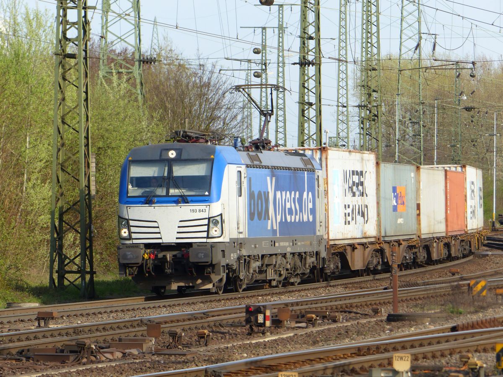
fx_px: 4316
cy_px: 188
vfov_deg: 5.0
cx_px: 252
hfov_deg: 6.7
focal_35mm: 297
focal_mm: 53.4
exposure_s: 1/500
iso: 100
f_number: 3.5
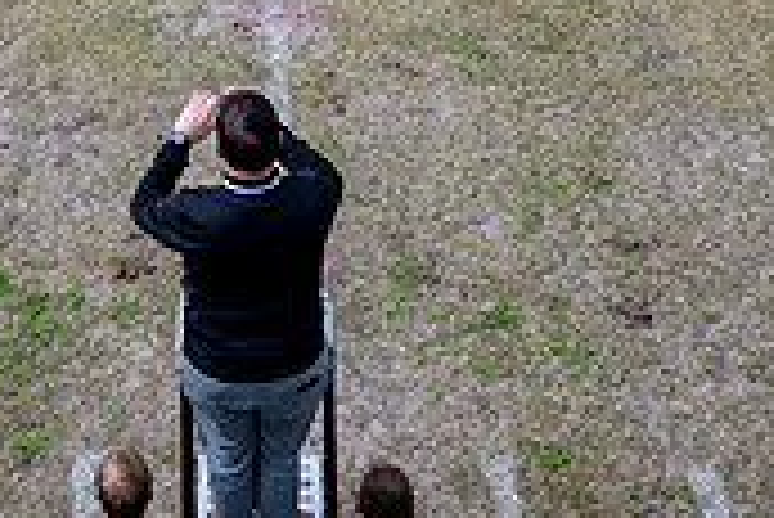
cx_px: 148
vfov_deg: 15.3
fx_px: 1743
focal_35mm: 81
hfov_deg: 24.6
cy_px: -318
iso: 100
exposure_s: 1/1250
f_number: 2.8
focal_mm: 24
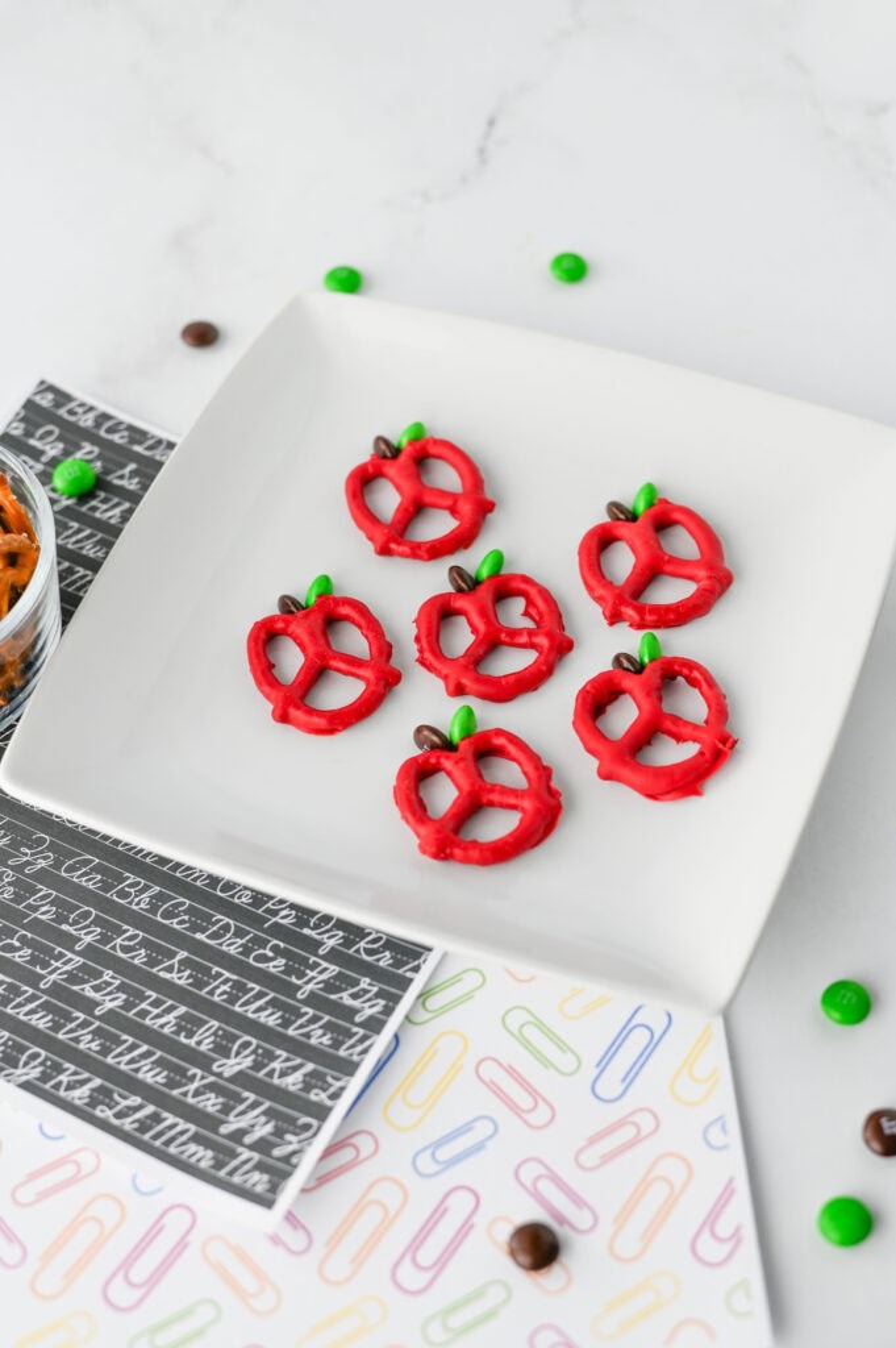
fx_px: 1870
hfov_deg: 26.9
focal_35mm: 50
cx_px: 448
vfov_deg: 39.6
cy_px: 674
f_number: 4
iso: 110
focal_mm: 50
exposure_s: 1/100
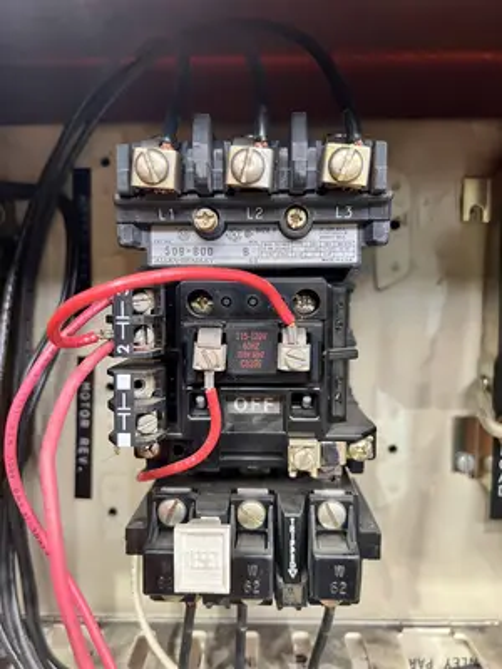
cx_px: 251
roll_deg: +0.0
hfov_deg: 53.1
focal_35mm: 26
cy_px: 334
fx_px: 503
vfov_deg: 67.3
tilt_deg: -0.8
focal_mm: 5.7
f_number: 1.5
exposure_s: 1/60
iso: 320
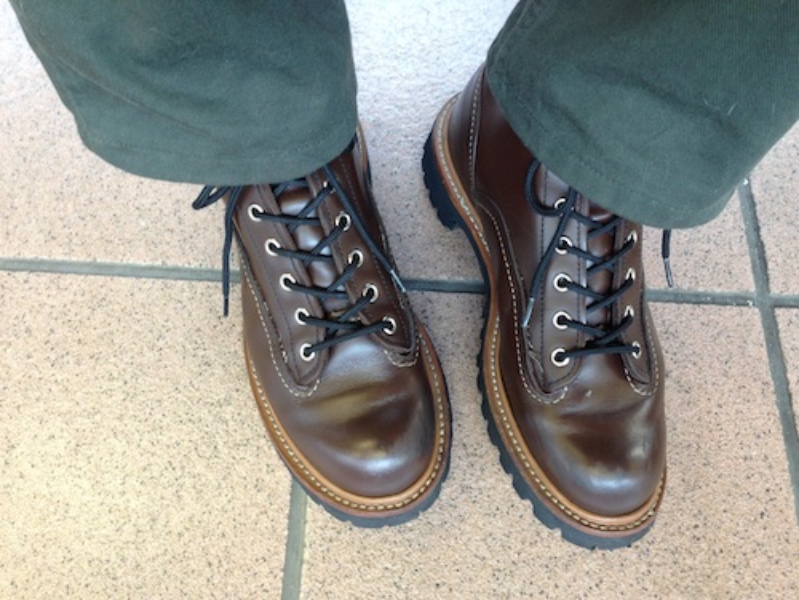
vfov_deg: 42.9
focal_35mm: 33
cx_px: 400
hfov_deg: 55.4
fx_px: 762
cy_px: 300
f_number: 2.4
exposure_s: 1/20
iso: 80
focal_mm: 4.12
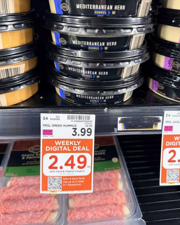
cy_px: 111
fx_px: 173
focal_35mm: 26
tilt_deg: -33.2
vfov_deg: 66.0
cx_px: 93
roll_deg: -1.1
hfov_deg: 54.9
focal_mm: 6.76
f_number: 1.78
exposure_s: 1/115
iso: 200
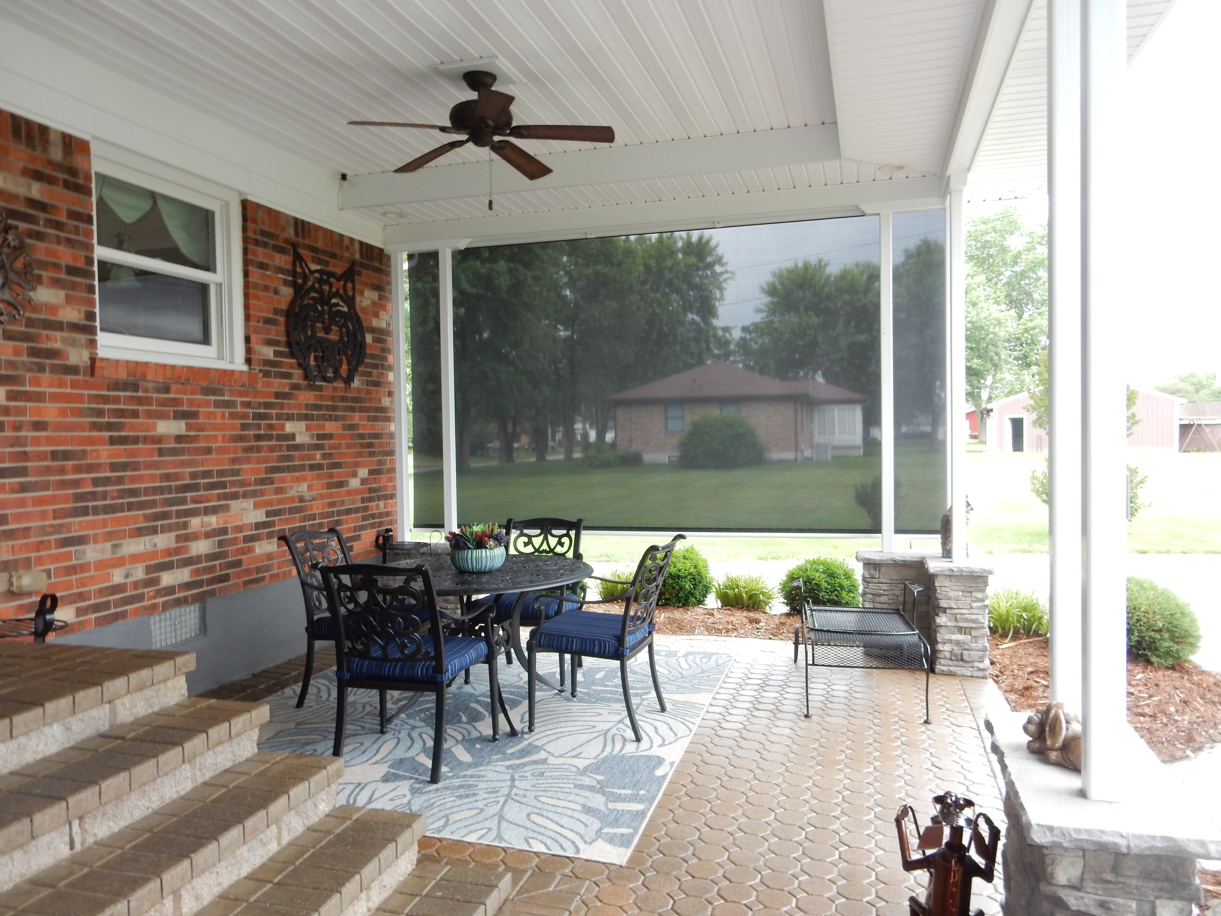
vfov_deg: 54.9
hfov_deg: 69.4
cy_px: 458
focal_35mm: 25
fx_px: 882
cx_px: 610
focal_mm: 4.5
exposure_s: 1/50
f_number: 3.7
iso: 180
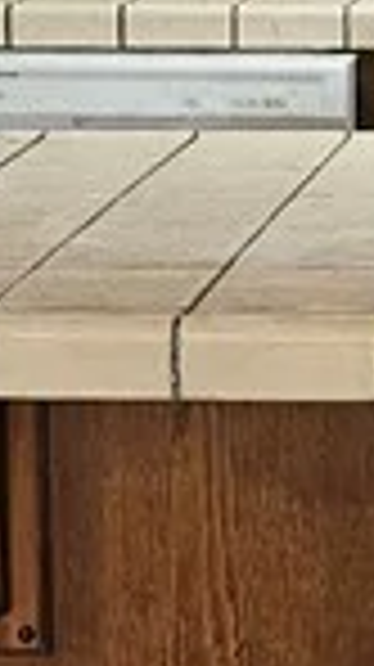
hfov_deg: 6.8
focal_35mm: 173
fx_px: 3057
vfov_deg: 12.4
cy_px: 97
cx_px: 656
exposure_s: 1/24
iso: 100
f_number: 1.8
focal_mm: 5.4
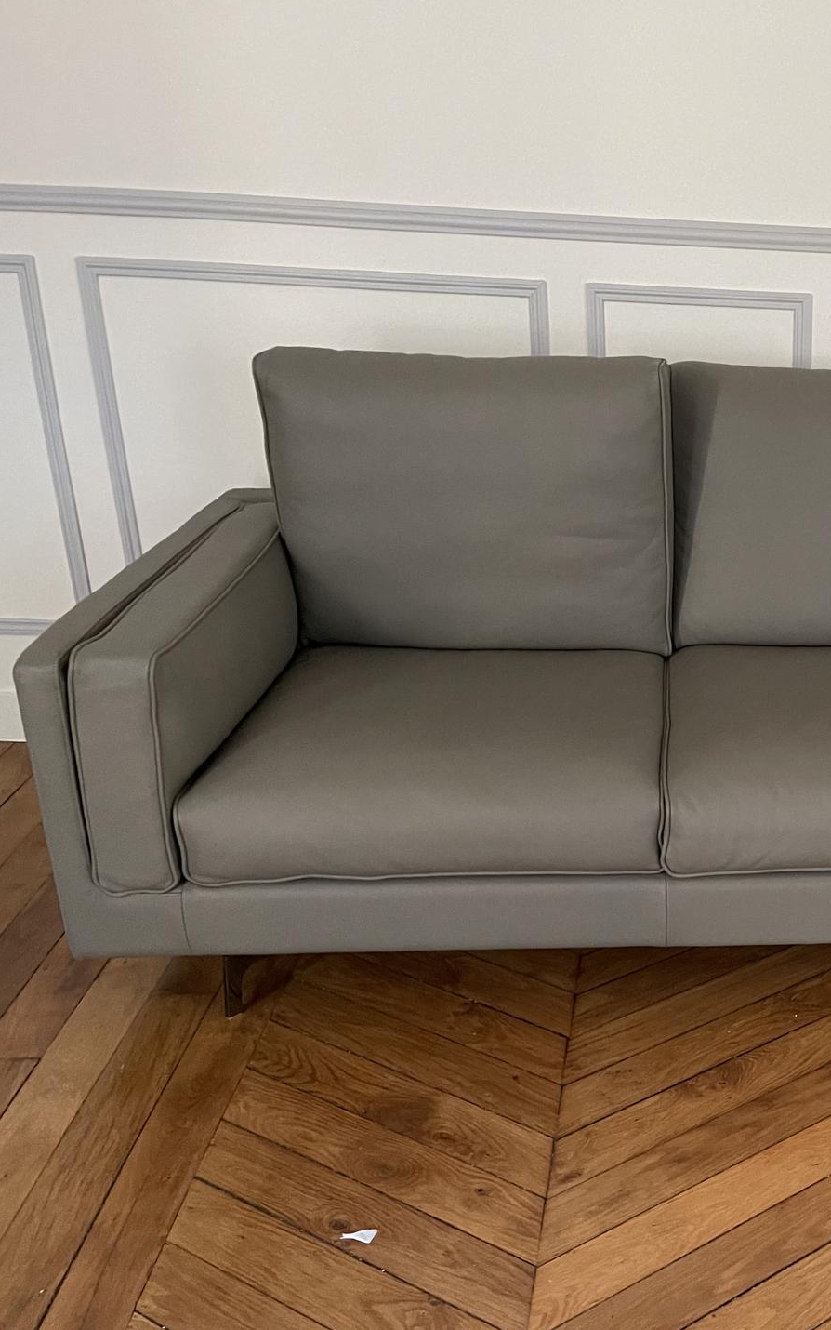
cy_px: 662
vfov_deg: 52.7
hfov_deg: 31.2
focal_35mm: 37
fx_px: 1340
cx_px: 879
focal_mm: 5.1
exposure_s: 1/60
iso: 500
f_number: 1.6
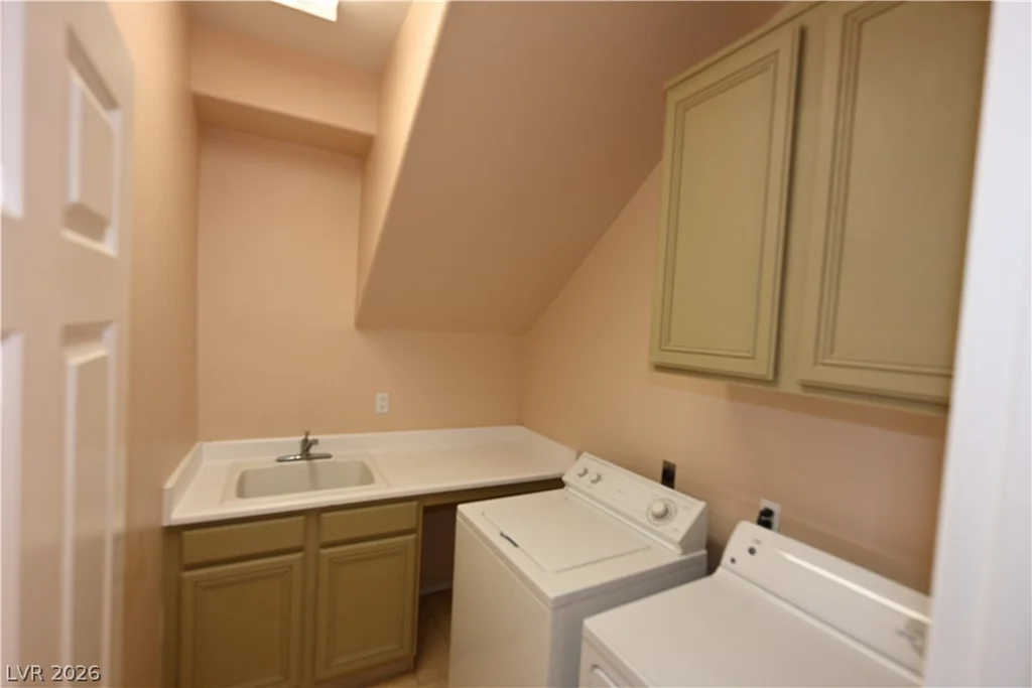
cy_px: 344
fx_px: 459
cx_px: 516
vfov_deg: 73.8
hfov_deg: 96.7
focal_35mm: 16
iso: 280
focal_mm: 16
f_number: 4
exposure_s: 1/60
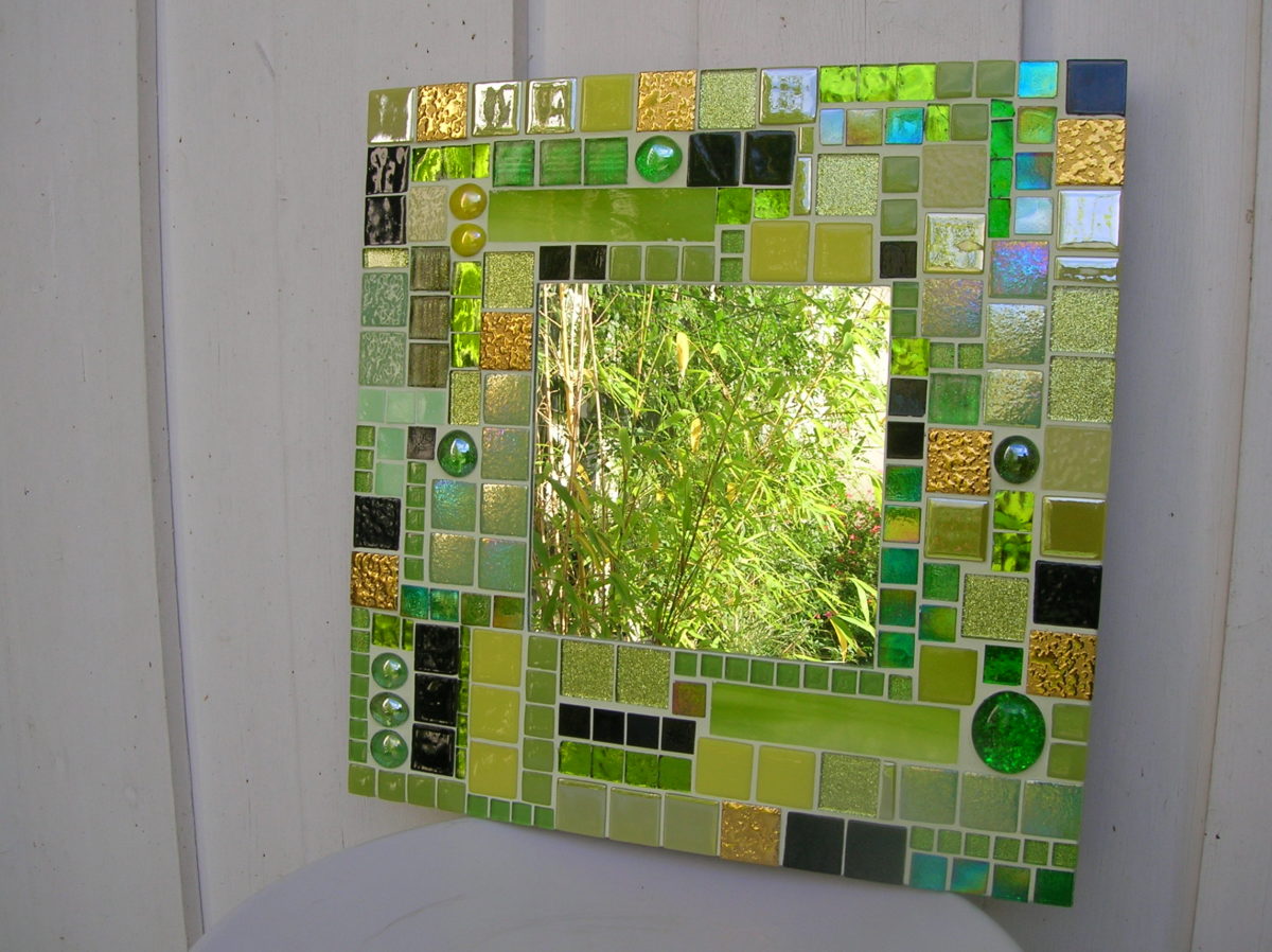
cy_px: 476
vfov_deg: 41.7
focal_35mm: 34
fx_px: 1248
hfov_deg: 54.0
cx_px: 636
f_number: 4.9
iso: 50
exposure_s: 1/128
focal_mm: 5.7
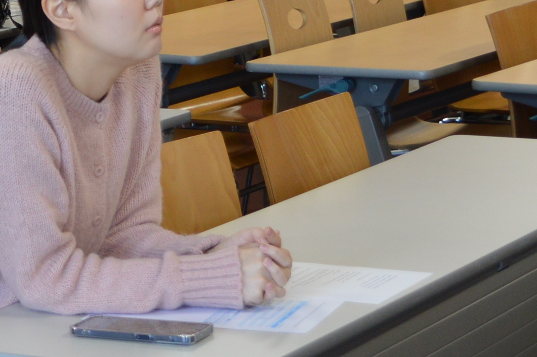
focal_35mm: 168
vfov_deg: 8.0
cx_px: -84
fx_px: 2505
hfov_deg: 12.0
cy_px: -185
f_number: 4
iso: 400
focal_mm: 27
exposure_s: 1/50
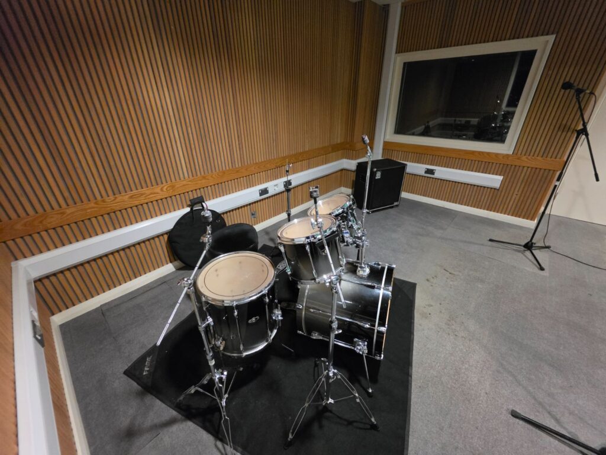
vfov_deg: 89.9
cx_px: 303
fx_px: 228
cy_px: 228
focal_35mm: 13
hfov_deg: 106.2
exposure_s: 1/50
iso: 1250
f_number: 1.9
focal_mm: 2.2
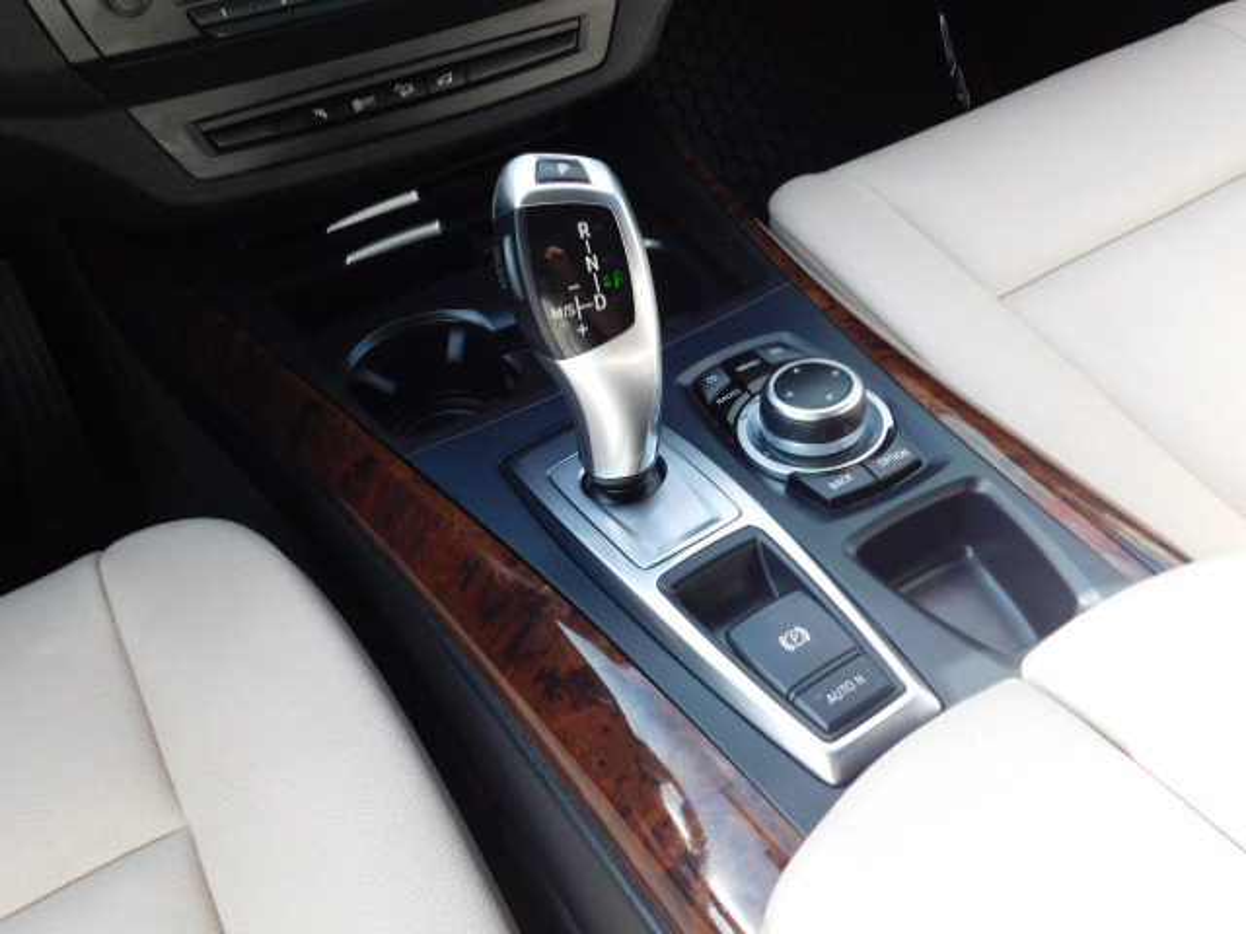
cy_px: 467
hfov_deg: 60.0
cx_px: 623
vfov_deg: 46.8
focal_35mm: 30
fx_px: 1080
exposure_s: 1/100
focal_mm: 5.3
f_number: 3.2
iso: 125
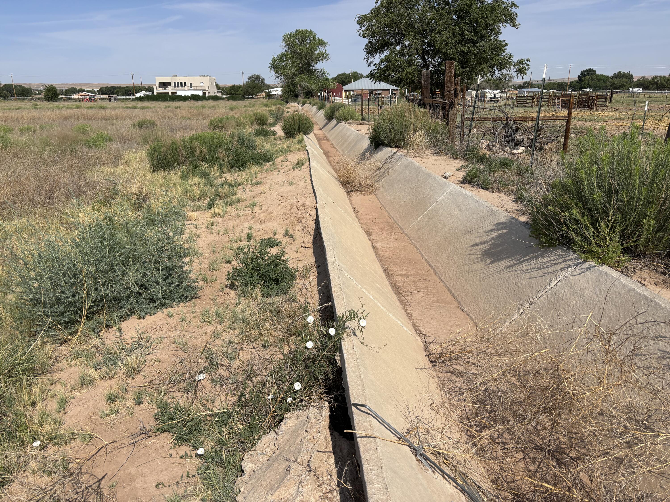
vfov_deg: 53.1
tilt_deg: -17.9
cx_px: 335
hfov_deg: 67.3
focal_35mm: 26
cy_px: 251
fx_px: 503
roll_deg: +0.8
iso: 50
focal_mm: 5.96
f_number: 1.6
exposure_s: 1/5348
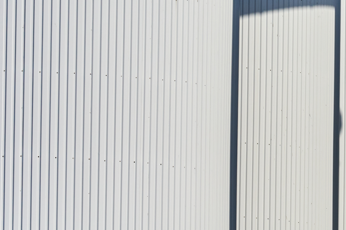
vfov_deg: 1.8
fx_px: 7247
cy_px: -298
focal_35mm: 754
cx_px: 395
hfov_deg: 2.7
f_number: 6.3
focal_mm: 160
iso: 100
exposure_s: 1/2500
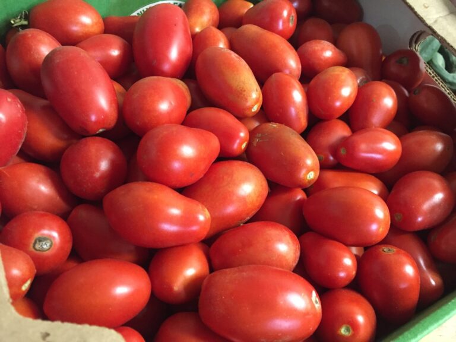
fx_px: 382
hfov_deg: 61.7
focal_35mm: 29
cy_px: 171
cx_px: 228
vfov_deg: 48.2
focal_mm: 4.15
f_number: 2.2
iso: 250
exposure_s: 1/30
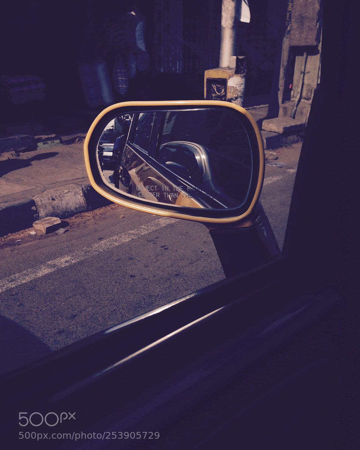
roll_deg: -0.7
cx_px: 183
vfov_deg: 51.5
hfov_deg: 42.2
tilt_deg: -16.8
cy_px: 215
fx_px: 466
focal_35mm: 35
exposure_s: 1/2463
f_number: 2.4
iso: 50
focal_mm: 4.12
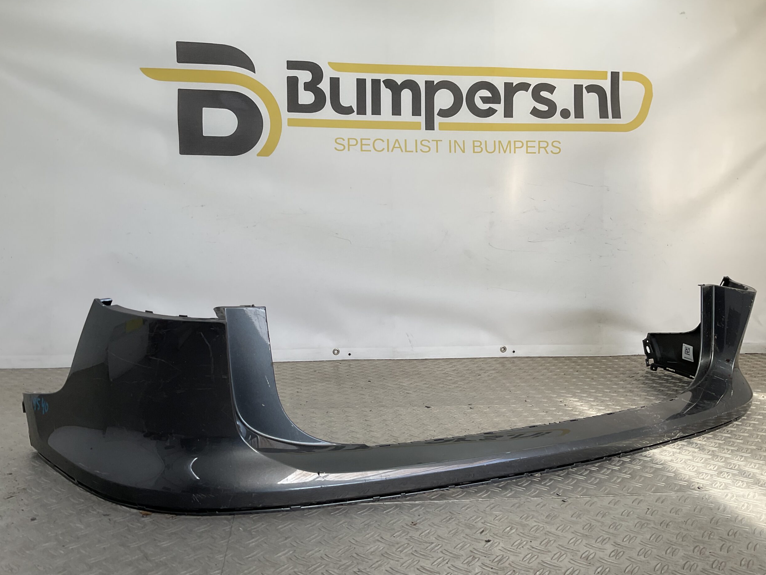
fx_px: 664
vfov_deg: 46.8
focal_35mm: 30
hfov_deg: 60.0
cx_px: 380
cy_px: 293
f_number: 1.8
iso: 16
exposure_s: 1/324
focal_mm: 3
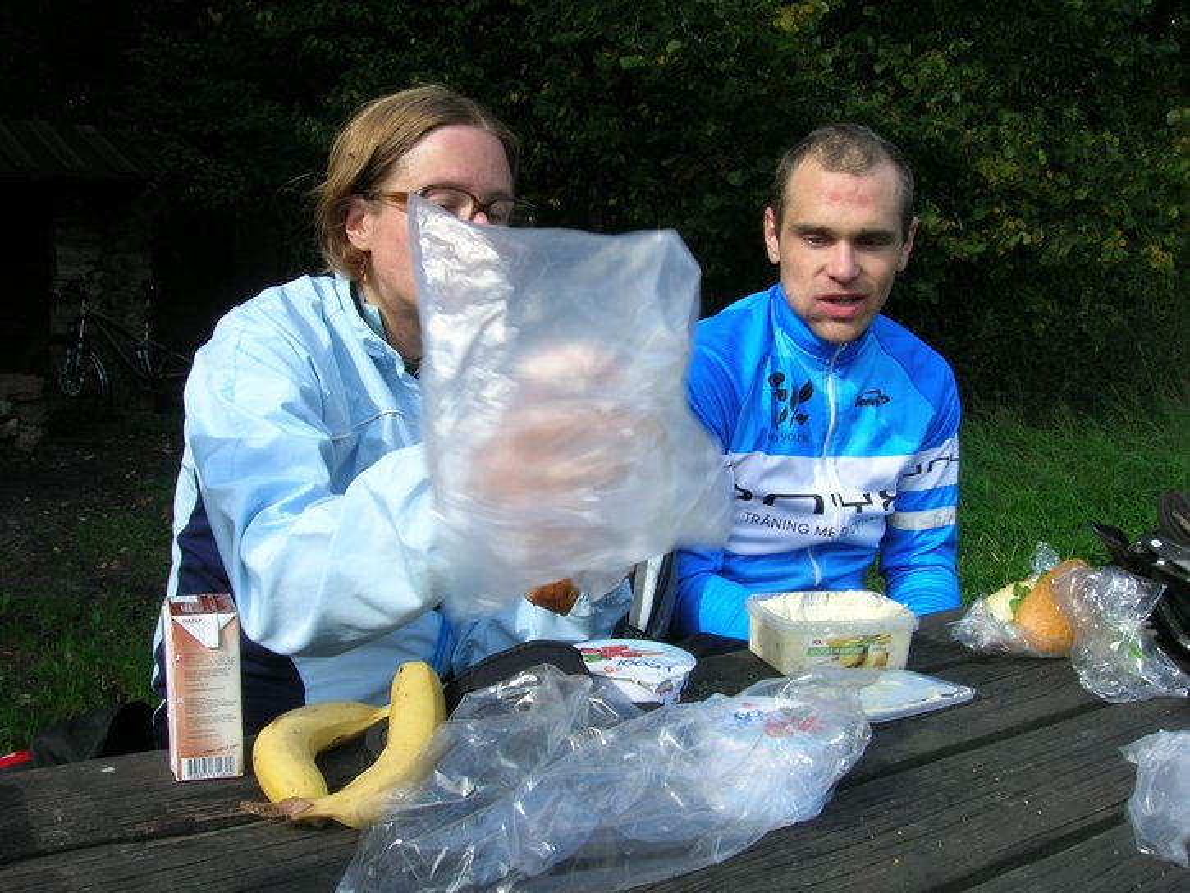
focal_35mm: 34
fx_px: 1169
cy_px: 446
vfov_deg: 41.8
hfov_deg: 53.9
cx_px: 595
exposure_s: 1/169
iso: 50
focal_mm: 5.7
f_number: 4.9
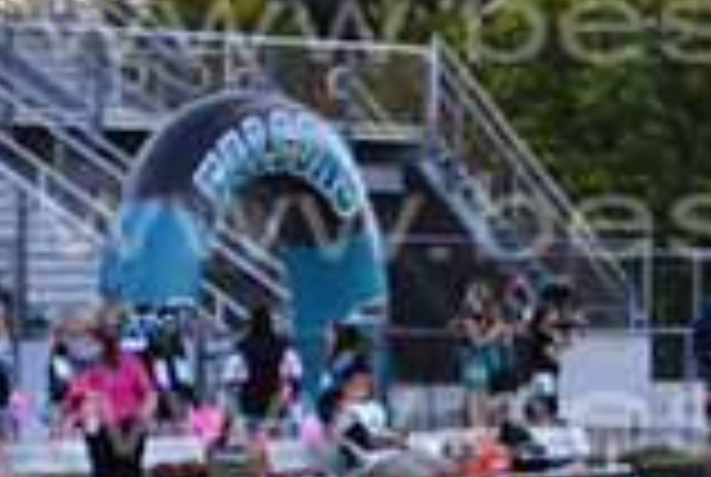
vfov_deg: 3.6
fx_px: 7618
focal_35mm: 385
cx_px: 1066
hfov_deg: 5.3
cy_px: 326
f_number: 4
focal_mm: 70
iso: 640
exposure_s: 1/1000
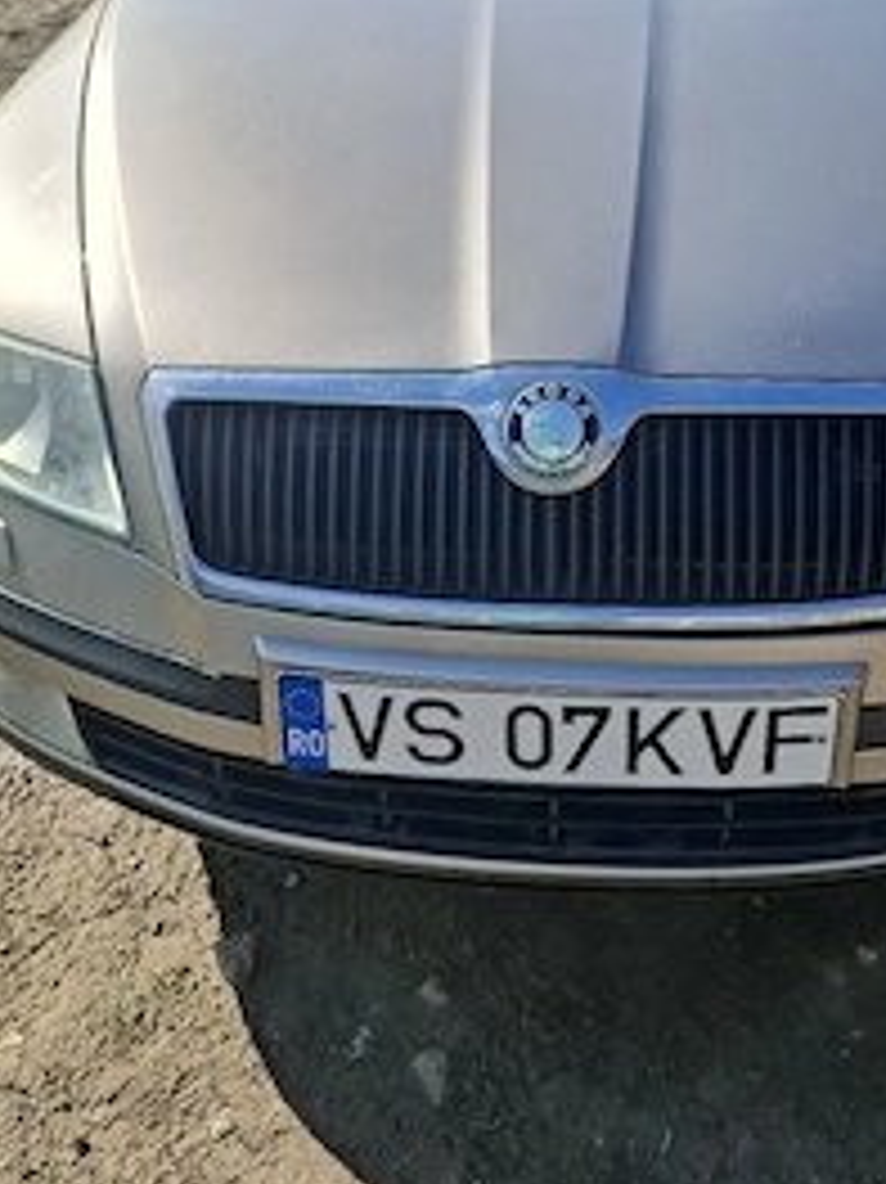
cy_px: 383
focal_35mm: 35
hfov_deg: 40.5
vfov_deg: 51.5
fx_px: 1195
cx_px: 522
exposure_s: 1/1667
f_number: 1.8
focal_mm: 5.54
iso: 50
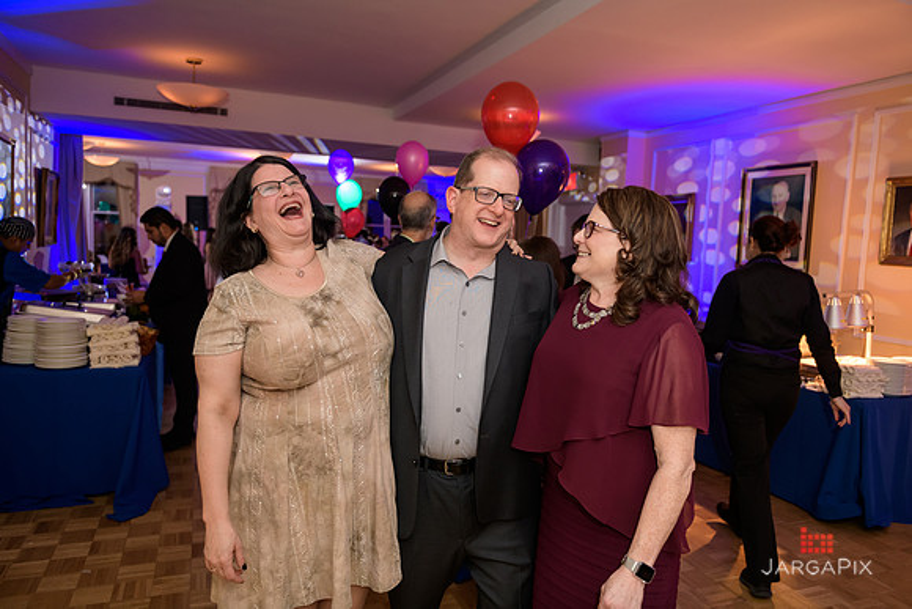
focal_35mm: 26
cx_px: 456
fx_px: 659
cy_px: 304
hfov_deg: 69.4
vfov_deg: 49.6
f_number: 3.2
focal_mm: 26
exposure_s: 1/125
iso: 800
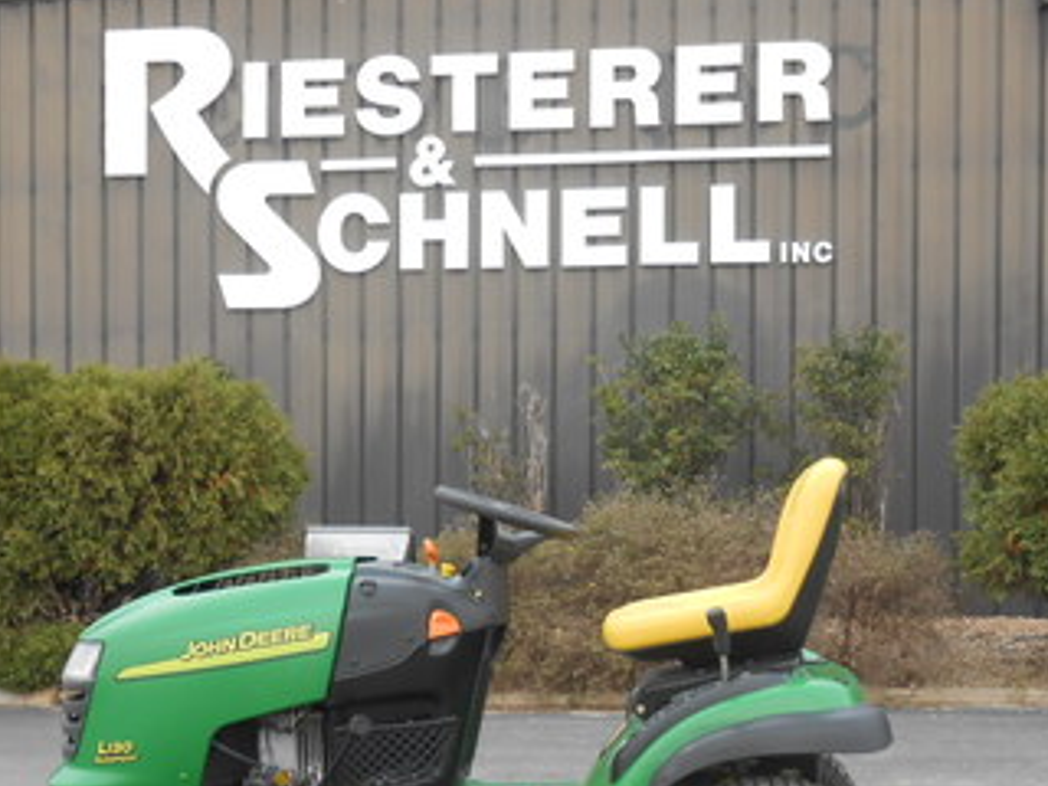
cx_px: 544
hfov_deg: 37.5
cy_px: 570
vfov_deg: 28.2
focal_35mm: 51
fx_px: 1544
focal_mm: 5.3
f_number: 3.8
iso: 80
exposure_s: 1/60
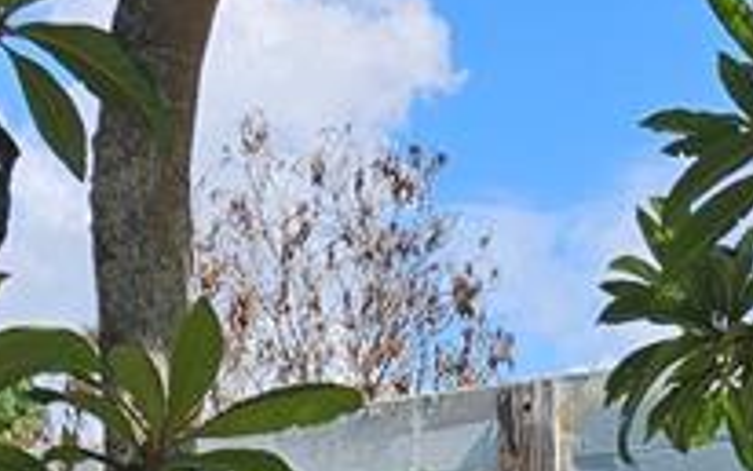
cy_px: 1033
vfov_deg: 9.8
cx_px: 205
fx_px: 2484
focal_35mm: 121
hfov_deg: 17.2
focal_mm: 5.4
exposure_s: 1/1433
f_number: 1.8
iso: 25
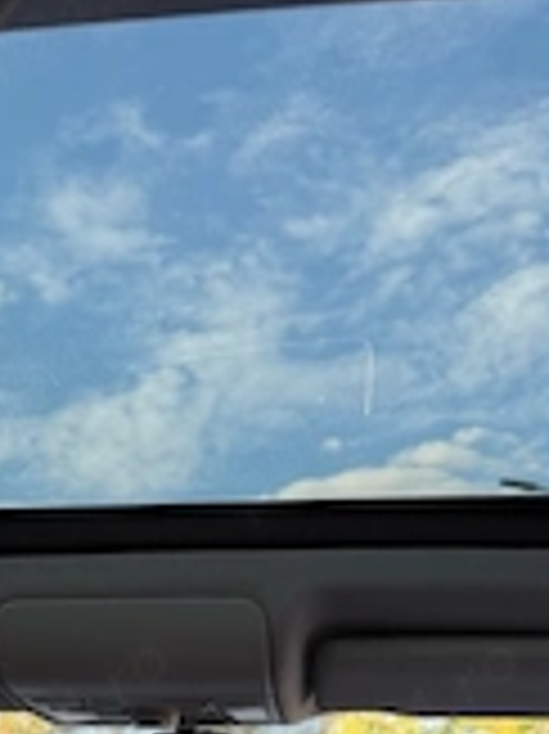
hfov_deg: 24.4
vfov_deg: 29.5
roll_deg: -0.6
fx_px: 1249
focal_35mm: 59
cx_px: 112
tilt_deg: +5.8
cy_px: 806
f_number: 1.78
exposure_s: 1/270
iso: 64
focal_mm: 6.76
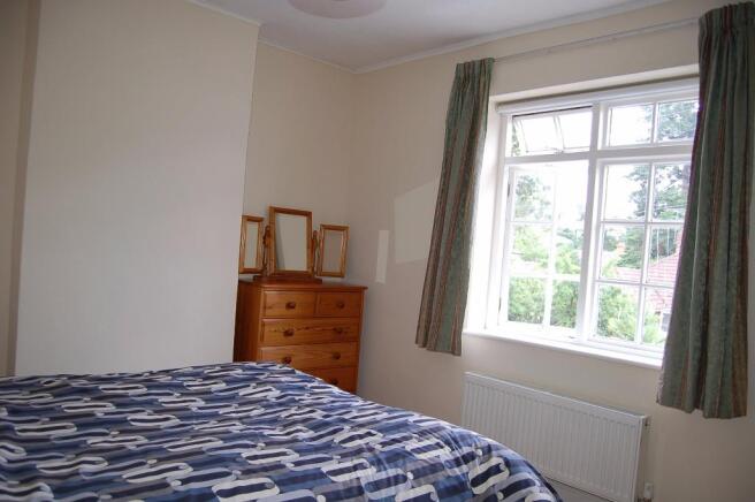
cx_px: 378
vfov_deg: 47.8
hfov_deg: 67.4
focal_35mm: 27
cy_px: 251
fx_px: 566
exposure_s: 1/60
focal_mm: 18
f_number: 3.5
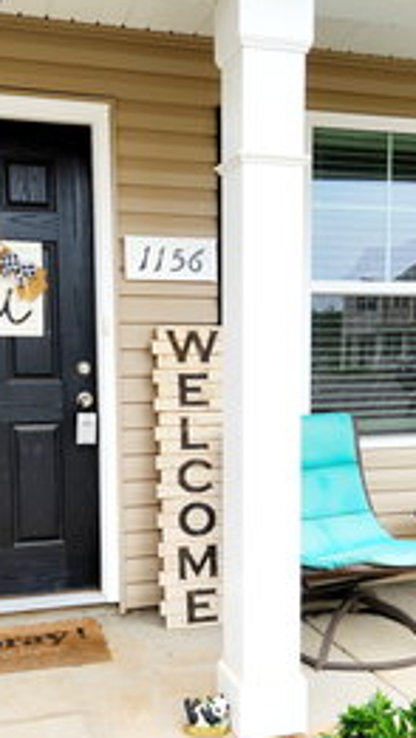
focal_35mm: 41
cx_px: 211
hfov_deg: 29.0
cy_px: 416
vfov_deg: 49.3
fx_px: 803
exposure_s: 1/588
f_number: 1.8
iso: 20
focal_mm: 5.4
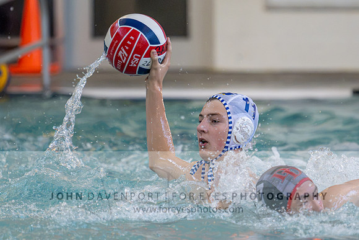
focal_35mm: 486
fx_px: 4848
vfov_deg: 2.8
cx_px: 217
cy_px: 112
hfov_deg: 4.2
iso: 8000
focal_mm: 280
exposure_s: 1/1000
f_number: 4
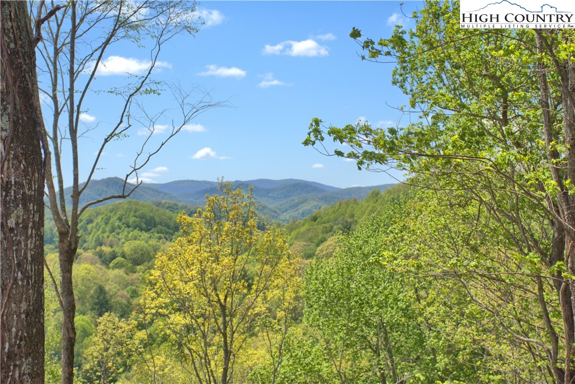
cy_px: 192
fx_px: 1150
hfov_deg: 28.1
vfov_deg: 18.9
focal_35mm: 72
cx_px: 288
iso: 125
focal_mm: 48
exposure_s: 1/500
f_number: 8
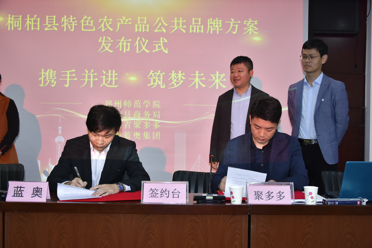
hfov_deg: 46.4
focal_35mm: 42
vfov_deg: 31.9
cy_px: 124
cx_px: 186
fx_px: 434
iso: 560
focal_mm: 28
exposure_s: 1/60
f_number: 4
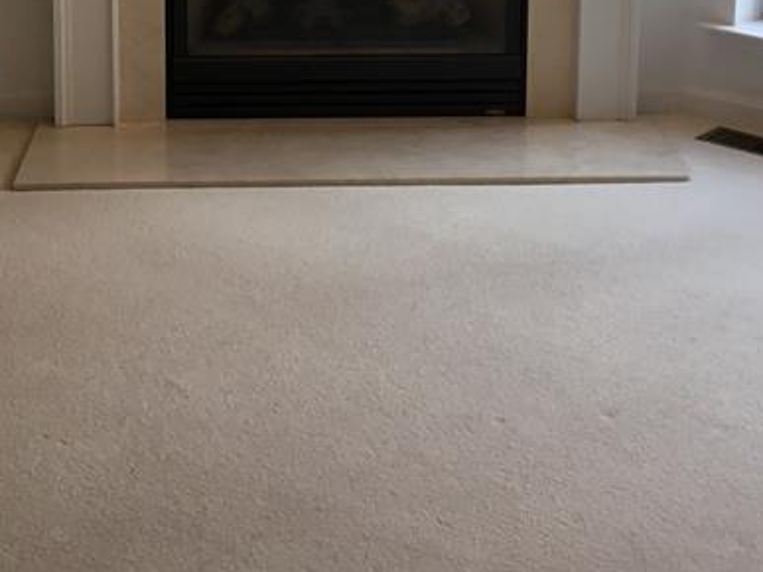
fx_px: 1807
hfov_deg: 23.8
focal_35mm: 82
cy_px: -120
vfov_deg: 17.1
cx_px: 363
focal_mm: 3.3
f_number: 2.4
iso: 25
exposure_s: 1/60
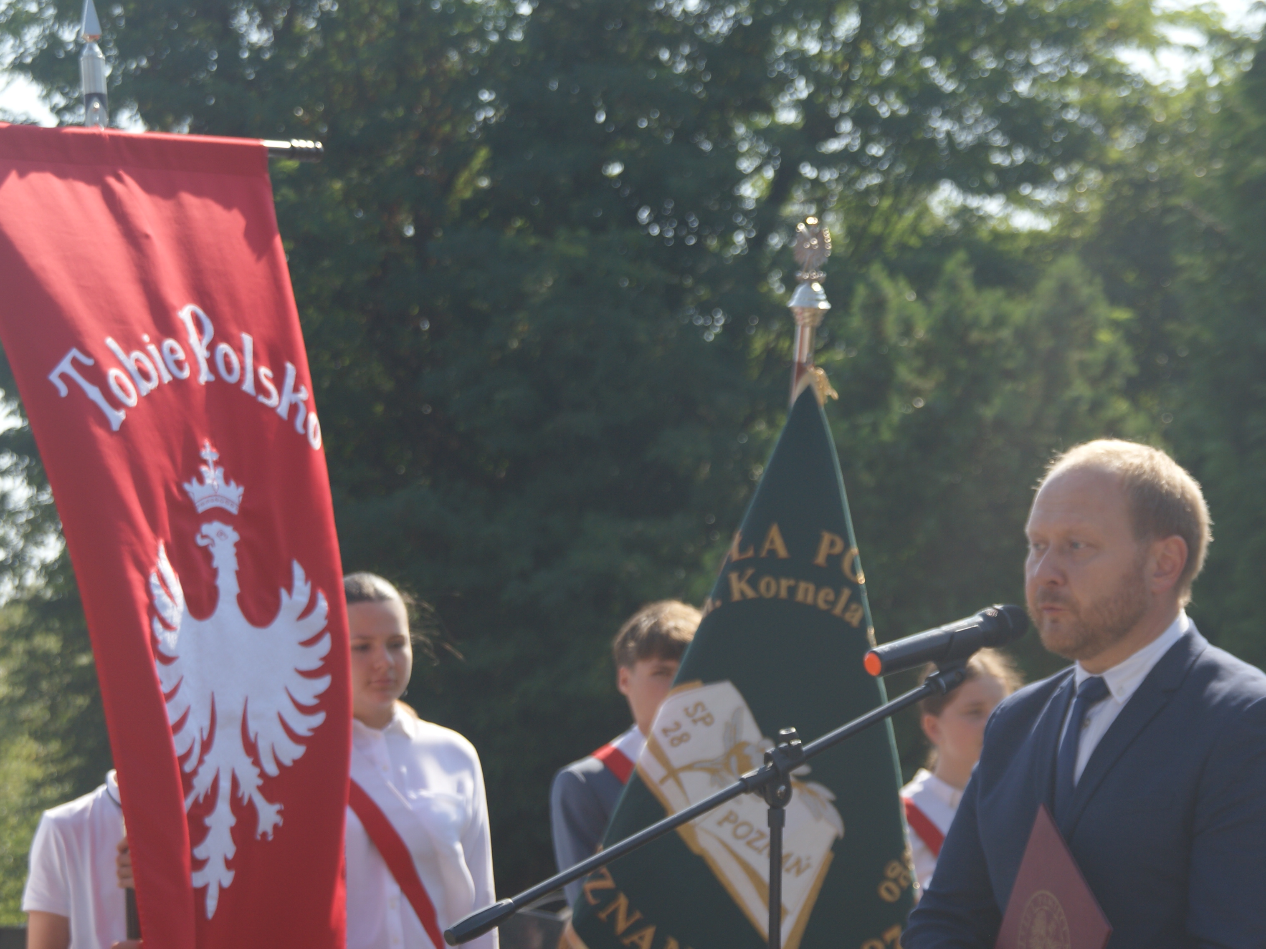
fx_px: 4791
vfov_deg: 11.3
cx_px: 709
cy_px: 437
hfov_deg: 15.0
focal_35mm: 131
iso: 100
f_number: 5.6
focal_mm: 60
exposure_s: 1/250
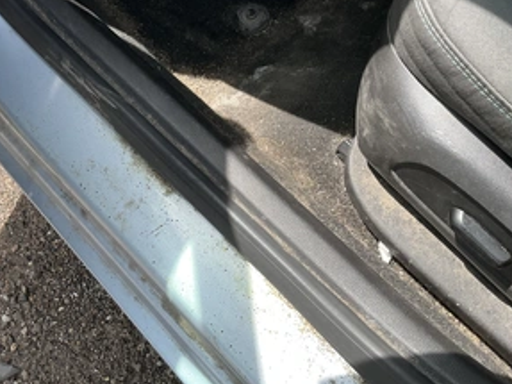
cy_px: 134
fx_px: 577
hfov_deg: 47.8
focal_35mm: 39
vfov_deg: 36.5
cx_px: 223
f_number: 1.8
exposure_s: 1/312
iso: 25
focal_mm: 3
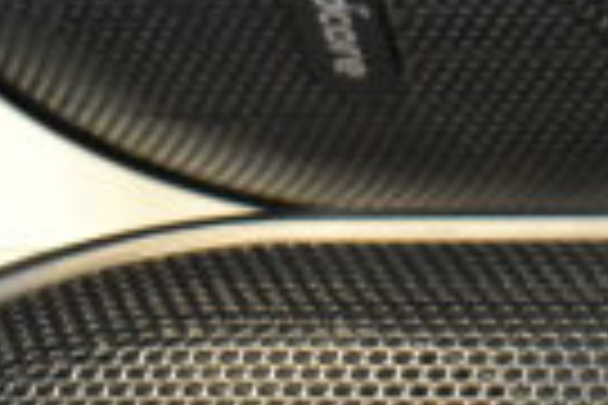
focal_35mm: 196
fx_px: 3314
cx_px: 860
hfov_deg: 10.2
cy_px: -439
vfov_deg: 6.7
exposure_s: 1/50
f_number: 4.2
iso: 5000
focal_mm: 29
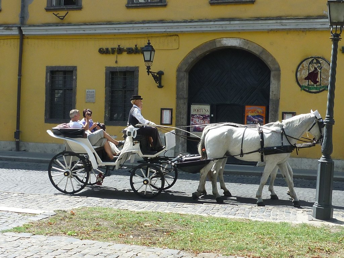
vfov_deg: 27.0
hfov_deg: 35.5
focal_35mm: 54
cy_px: 129
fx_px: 537
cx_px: 172
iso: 80
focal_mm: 4.9
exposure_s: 1/400
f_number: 3.3
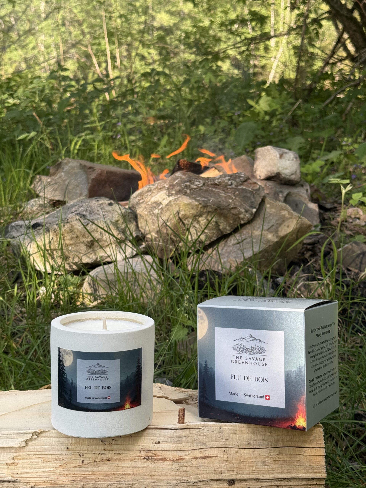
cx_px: 183
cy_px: 244
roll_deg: +0.2
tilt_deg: -14.0
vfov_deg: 39.7
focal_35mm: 48
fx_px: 677
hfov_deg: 30.3
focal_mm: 6.76
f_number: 1.78
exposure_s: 1/534
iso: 64
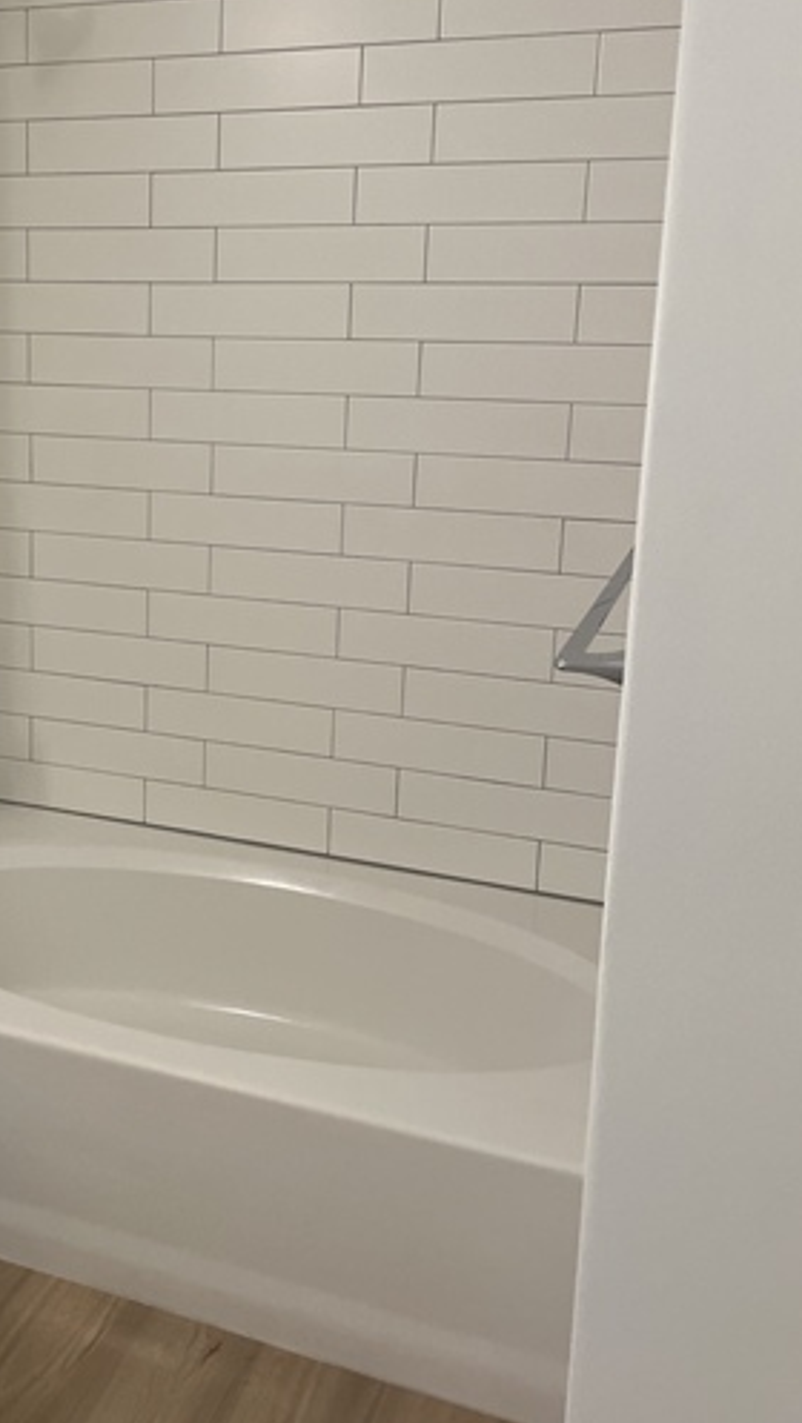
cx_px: 140
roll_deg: -2.4
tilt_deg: -11.0
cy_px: 591
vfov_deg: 52.5
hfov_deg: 30.3
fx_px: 1435
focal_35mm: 38
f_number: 1.6
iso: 125
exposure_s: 1/120
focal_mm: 4.2
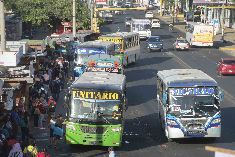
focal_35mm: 200
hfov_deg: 10.3
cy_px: 78
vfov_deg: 6.9
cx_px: 118
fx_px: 1306
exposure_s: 1/800
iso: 1000
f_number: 11
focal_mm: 200
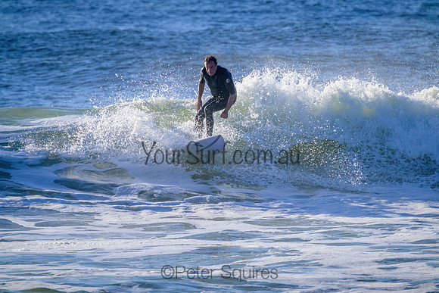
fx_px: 9757
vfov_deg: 1.7
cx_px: 220
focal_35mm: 800
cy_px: 146
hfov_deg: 2.6
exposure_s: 1/2000
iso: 800
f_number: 11
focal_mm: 800
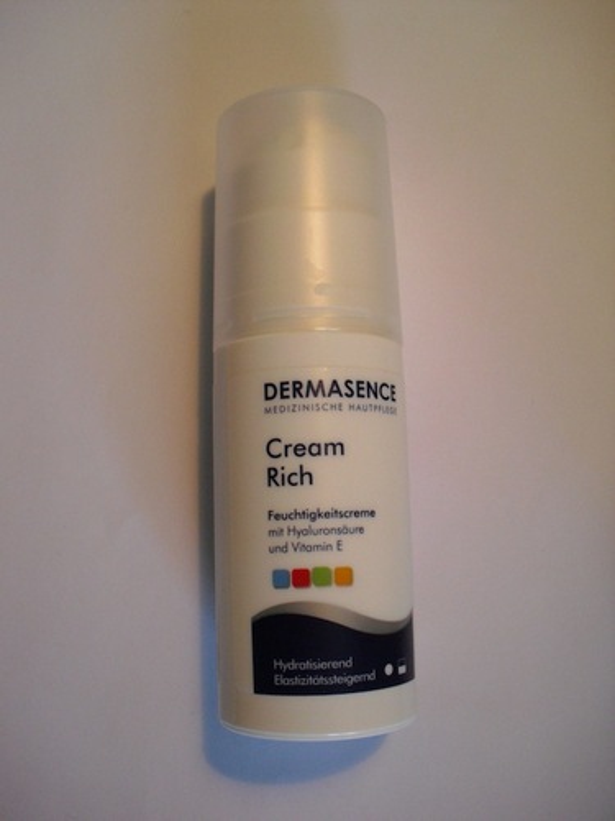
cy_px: 410
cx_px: 308
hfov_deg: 39.7
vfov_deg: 51.4
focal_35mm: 36
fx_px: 853
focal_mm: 6.3
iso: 400
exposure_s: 1/80
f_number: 3.1
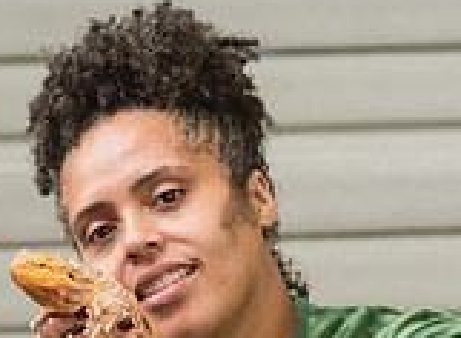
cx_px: 87
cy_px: 413
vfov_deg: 2.2
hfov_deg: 3.1
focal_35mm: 655
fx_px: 8652
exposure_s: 1/320
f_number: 3.2
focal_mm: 135
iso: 1000
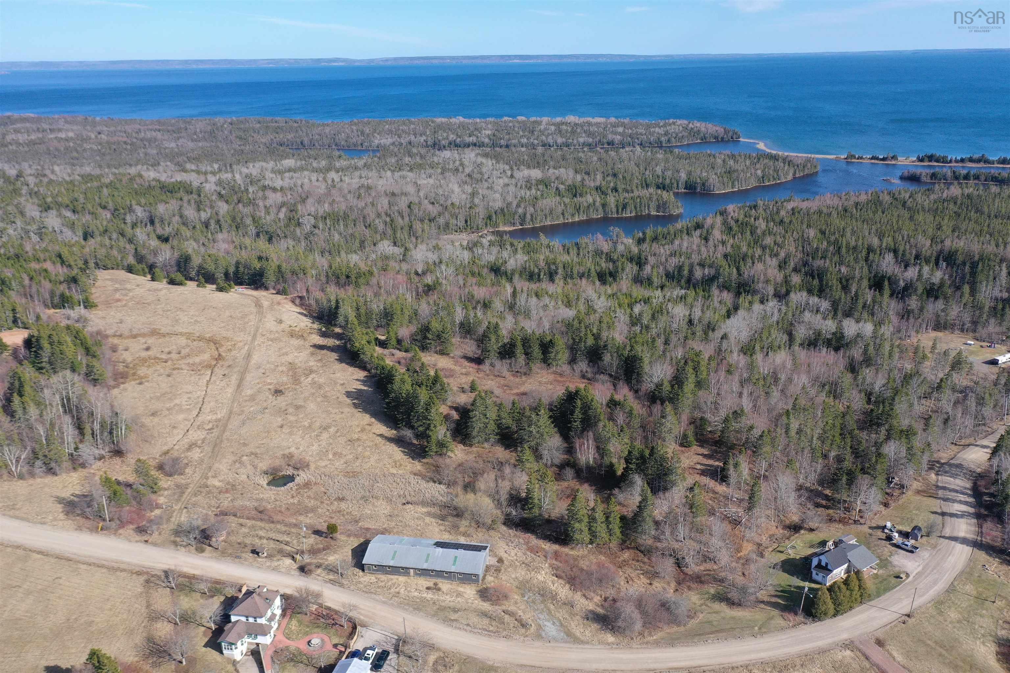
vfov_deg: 46.4
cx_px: 505
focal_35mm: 28
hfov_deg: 65.5
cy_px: 336
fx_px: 785
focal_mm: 10.26
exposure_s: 1/100
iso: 100
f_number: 3.2
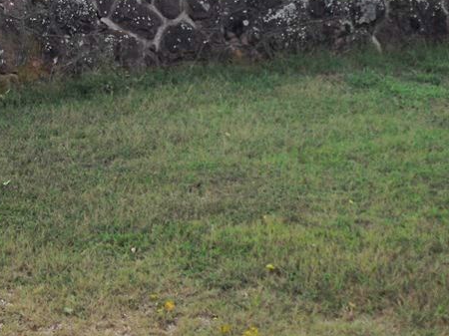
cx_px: 178
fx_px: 1063
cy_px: 18
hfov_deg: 23.8
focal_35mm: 82
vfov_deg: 17.6
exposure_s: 1/160
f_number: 7.8
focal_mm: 6.3
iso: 64
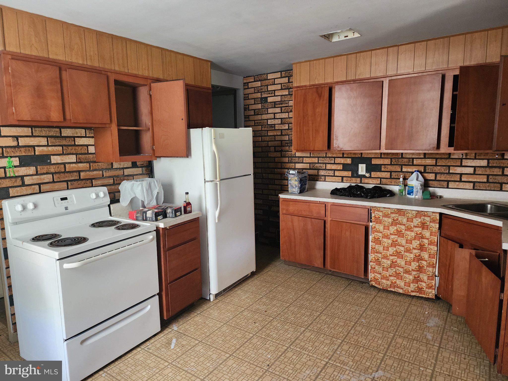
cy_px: 190
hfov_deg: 73.9
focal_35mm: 23
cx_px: 254
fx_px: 338
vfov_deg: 58.9
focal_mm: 6.4
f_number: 1.8
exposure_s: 1/60
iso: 640
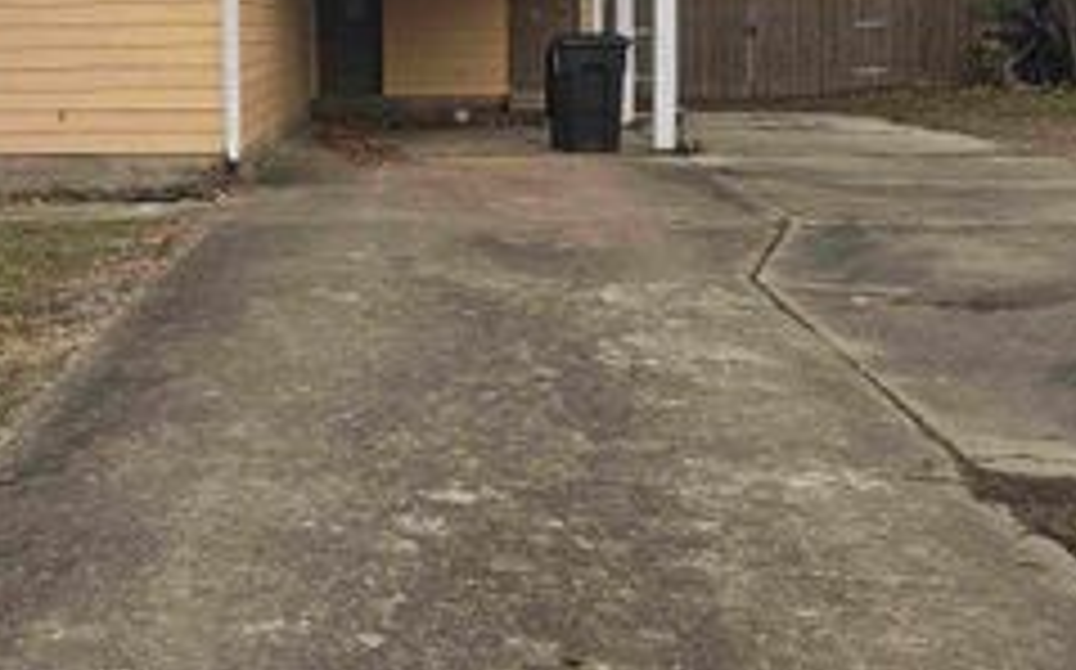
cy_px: 151
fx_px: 1494
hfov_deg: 36.6
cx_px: 68
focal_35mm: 51
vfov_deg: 24.9
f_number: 1.7
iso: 10
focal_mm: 6.3
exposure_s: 1/750
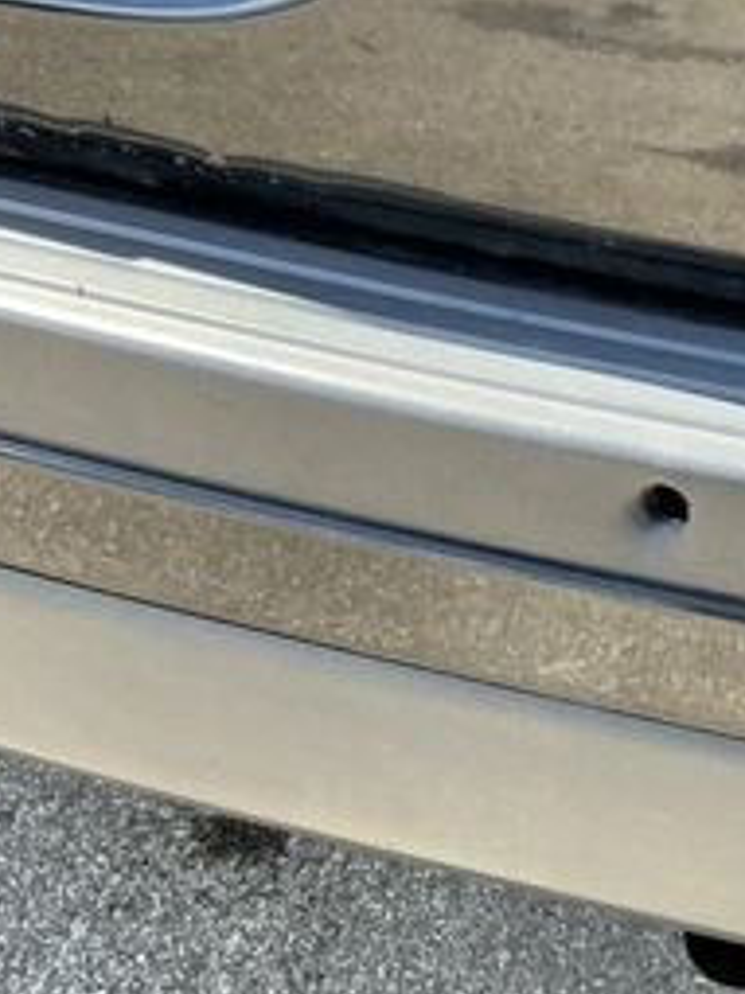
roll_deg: -9.5
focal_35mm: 44
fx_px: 1264
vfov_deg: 42.8
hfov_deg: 32.2
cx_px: 569
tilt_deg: -28.4
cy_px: 581
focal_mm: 3
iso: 32
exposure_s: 1/172
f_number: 1.8
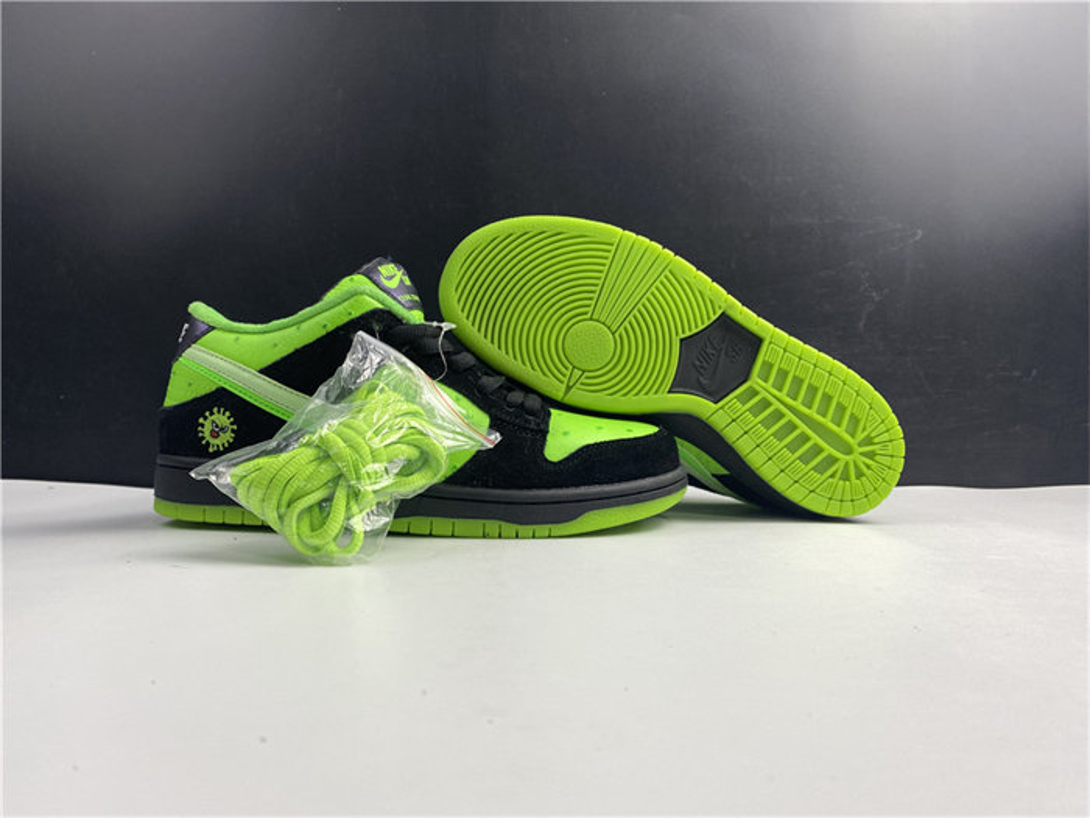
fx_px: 819
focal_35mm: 26
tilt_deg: +2.6
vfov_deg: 53.1
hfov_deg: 67.3
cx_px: 545
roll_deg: +0.6
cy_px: 409
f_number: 1.8
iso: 50
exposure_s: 1/100
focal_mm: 4.25
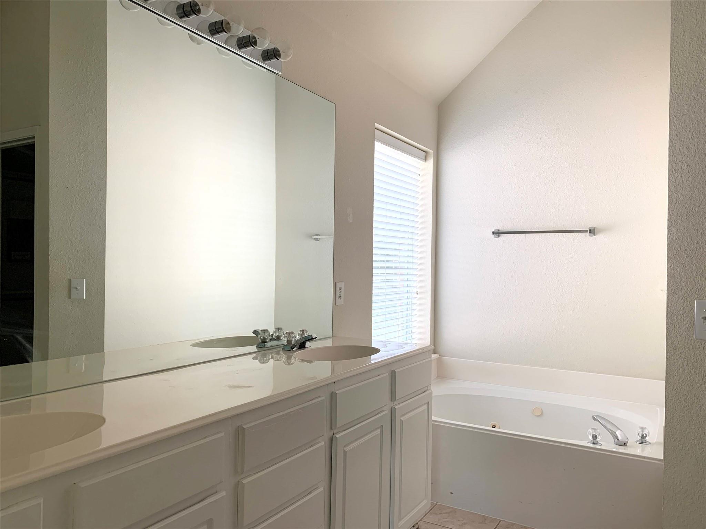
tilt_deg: -0.6
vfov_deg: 53.1
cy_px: 264
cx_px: 353
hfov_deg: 67.3
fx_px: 530
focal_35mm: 26
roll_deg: -0.3
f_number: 1.8
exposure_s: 1/121
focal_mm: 4.25
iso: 80
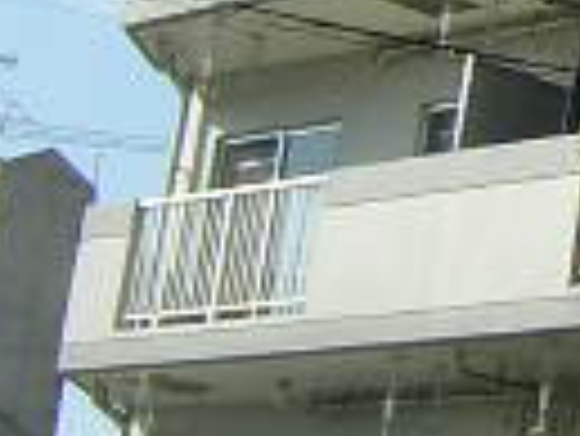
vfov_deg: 8.2
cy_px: -94
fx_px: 3002
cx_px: 1241
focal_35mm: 179
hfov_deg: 10.0
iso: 100
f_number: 5.2
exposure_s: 1/350
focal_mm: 4.7
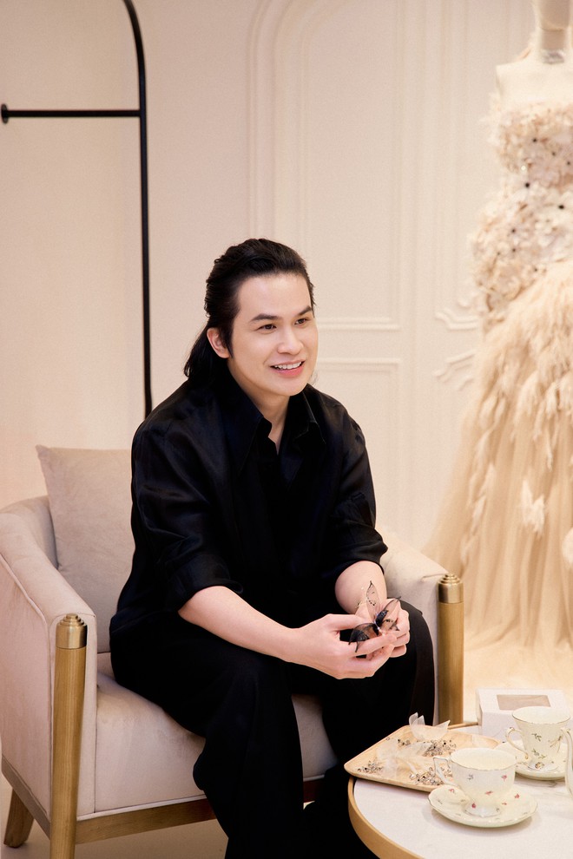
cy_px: 430
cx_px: 286
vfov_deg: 34.8
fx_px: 1373
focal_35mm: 58
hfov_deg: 23.6
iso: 250
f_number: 3.2
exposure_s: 1/200
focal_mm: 57.5
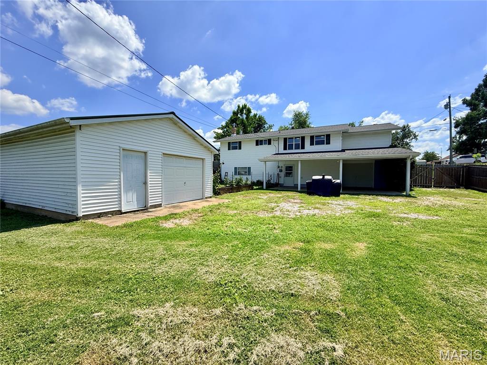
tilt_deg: -1.4
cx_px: 244
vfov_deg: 85.7
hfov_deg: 102.1
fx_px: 197
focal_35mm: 14
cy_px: 182
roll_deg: -0.5
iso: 50
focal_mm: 2.22
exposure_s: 1/2237
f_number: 2.2
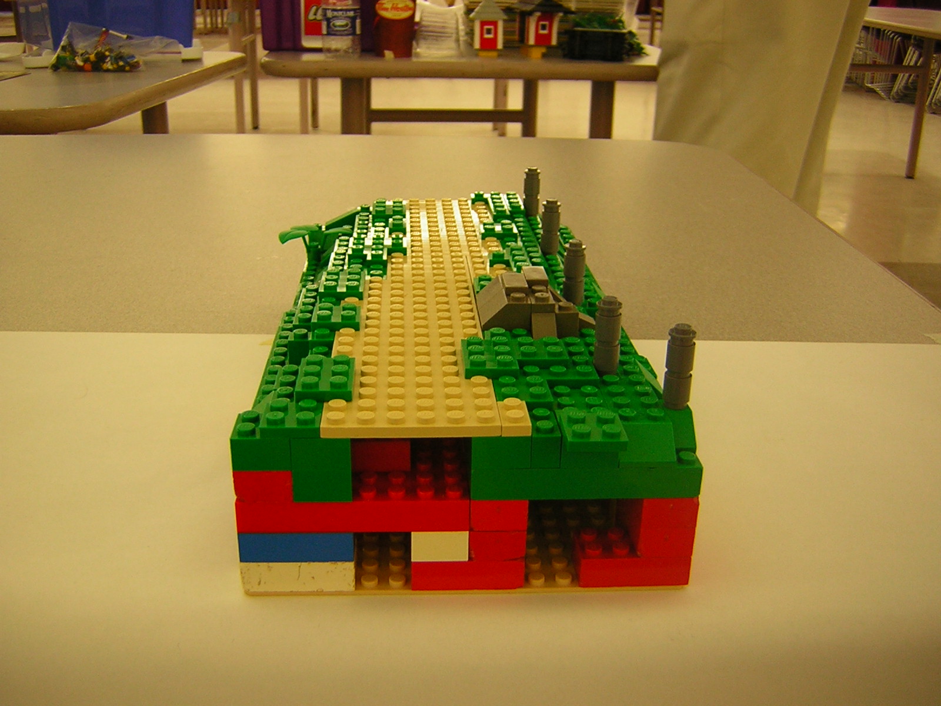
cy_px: 353
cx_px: 470
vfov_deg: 39.7
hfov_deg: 51.4
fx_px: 979
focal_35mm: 36
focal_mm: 4.7
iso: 50
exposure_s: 1/7.1
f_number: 2.6
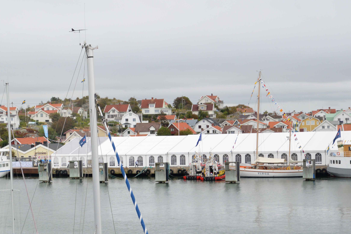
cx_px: 32
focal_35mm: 92
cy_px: 158
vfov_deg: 14.8
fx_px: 897
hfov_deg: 21.6
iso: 800
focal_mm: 50
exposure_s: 1/320
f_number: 10
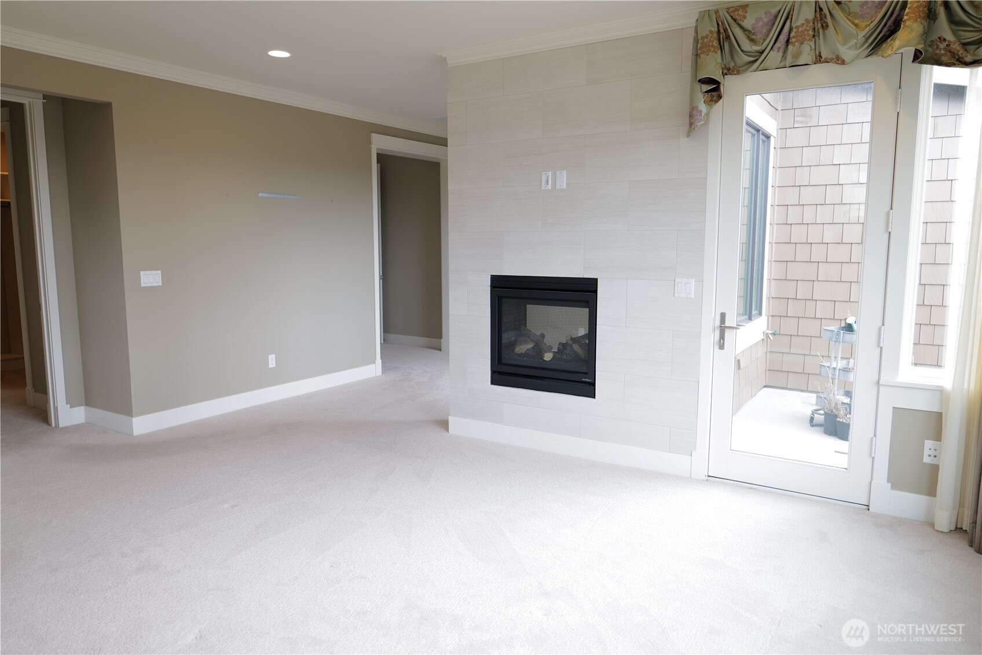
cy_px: 328
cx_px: 491
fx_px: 655
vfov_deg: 53.1
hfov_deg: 73.7
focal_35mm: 24
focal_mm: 24
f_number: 3.5
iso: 100
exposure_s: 1/30
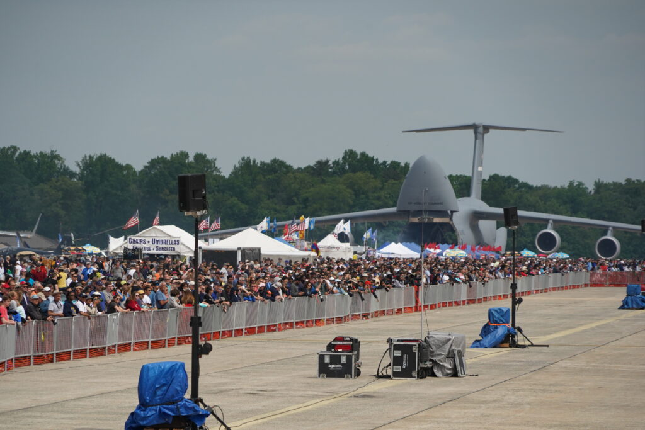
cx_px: 322
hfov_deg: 8.6
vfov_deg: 5.7
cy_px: 215
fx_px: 4300
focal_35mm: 240
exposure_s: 1/1250
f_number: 8
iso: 1000
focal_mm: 240
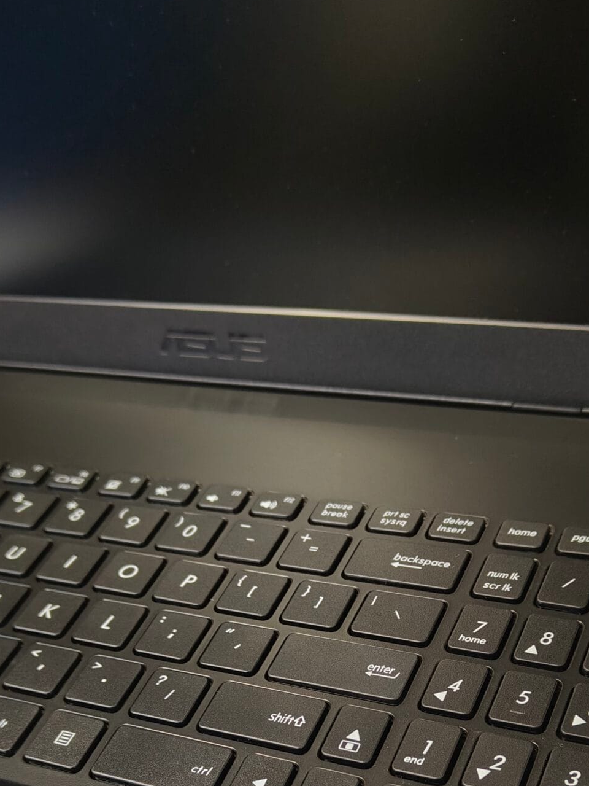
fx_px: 1089
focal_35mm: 48
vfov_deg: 37.1
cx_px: 321
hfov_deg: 30.3
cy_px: 709
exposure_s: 1/50
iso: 320
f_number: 1.8
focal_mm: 5.59
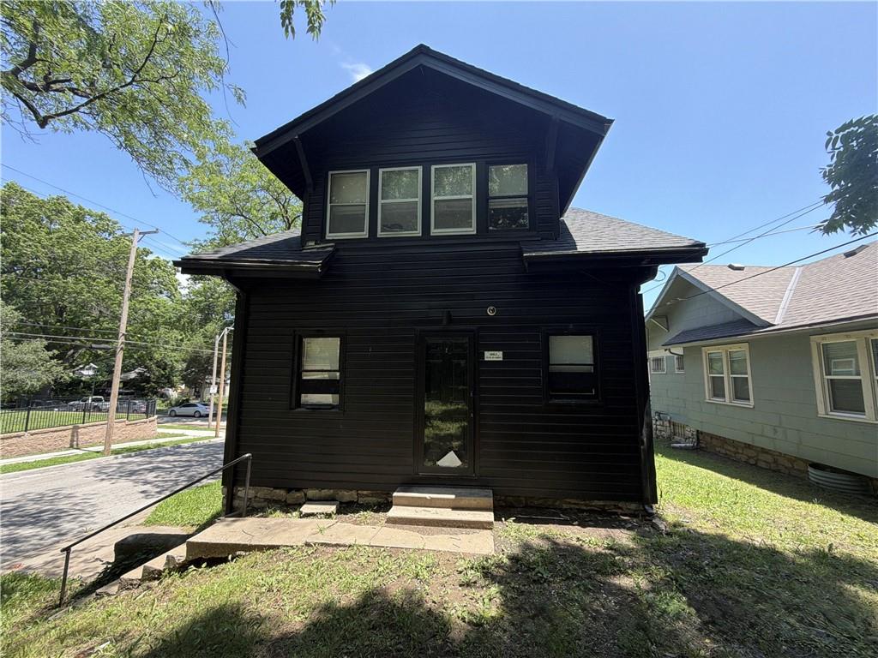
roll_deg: +0.7
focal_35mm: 14
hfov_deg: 102.1
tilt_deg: +8.8
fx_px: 355
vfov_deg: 85.7
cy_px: 329
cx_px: 439
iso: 50
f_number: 2.2
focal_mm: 2.22
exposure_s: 1/502
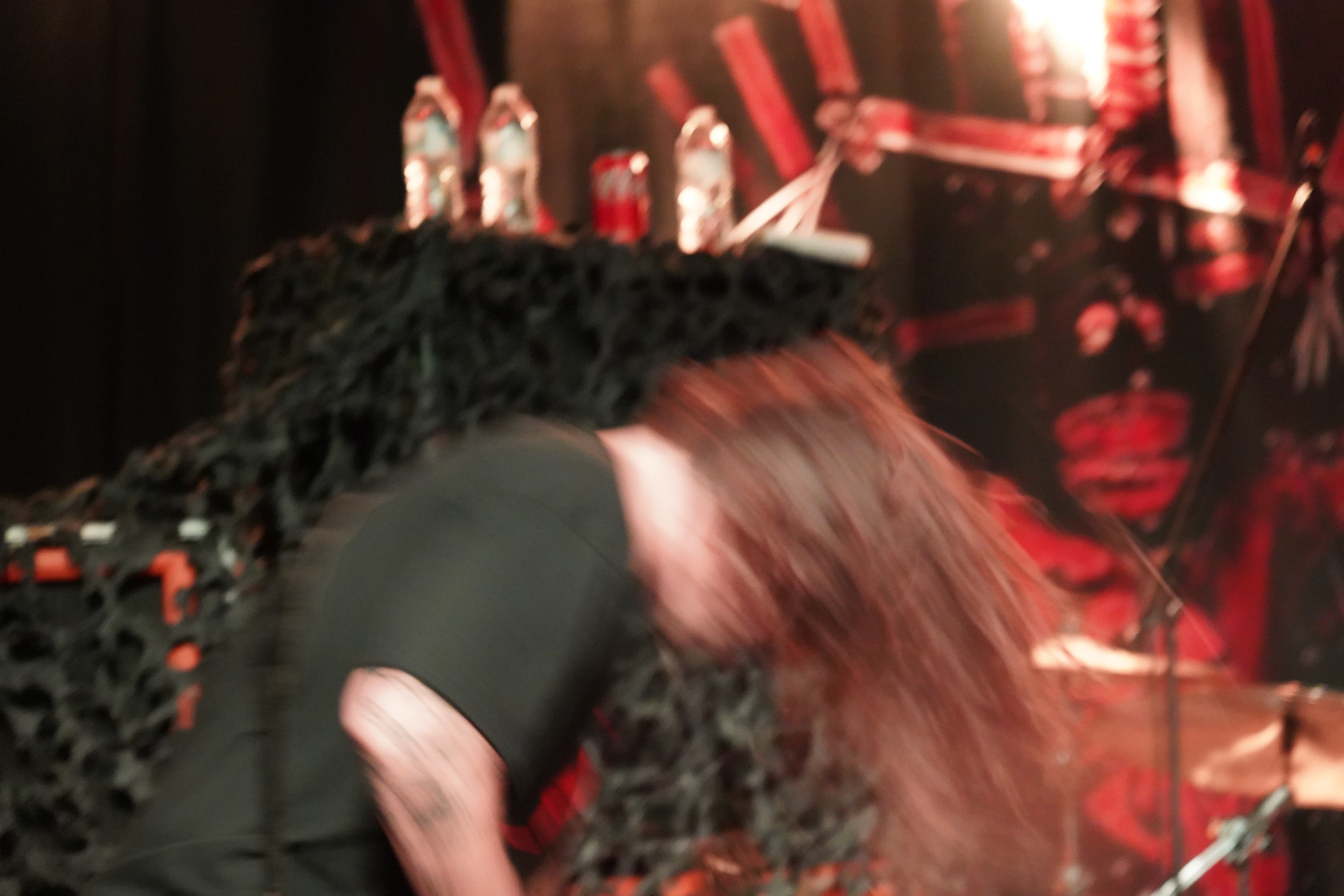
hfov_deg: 21.2
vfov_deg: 14.3
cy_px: 448
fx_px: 3584
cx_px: 672
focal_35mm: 96
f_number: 4
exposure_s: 1/20
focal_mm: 96
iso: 12800
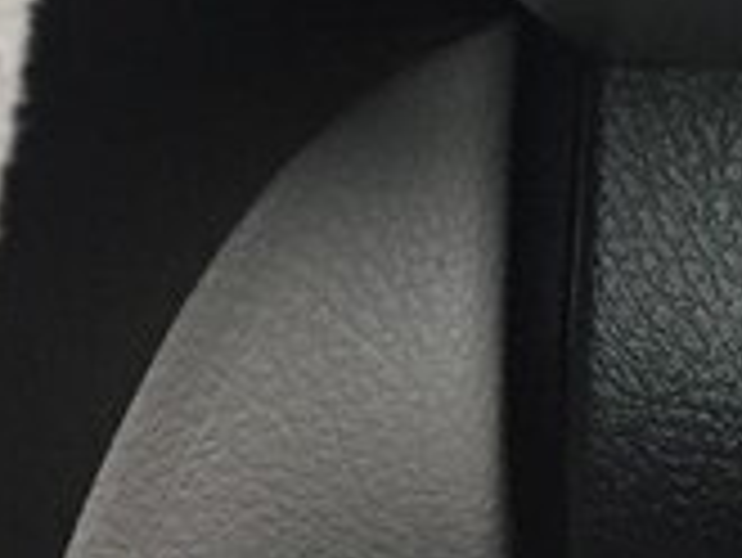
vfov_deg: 11.8
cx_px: 1034
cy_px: -434
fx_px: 2488
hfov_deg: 15.9
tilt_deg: -30.9
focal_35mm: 116
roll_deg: +0.3
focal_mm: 4.15
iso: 160
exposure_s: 1/33
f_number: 2.2
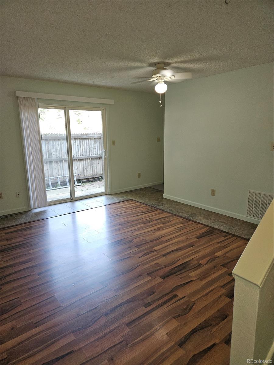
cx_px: 137
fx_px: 243
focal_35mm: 23
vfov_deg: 73.9
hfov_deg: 58.9
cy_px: 182
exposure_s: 1/60
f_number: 1.8
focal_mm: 5.4
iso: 80
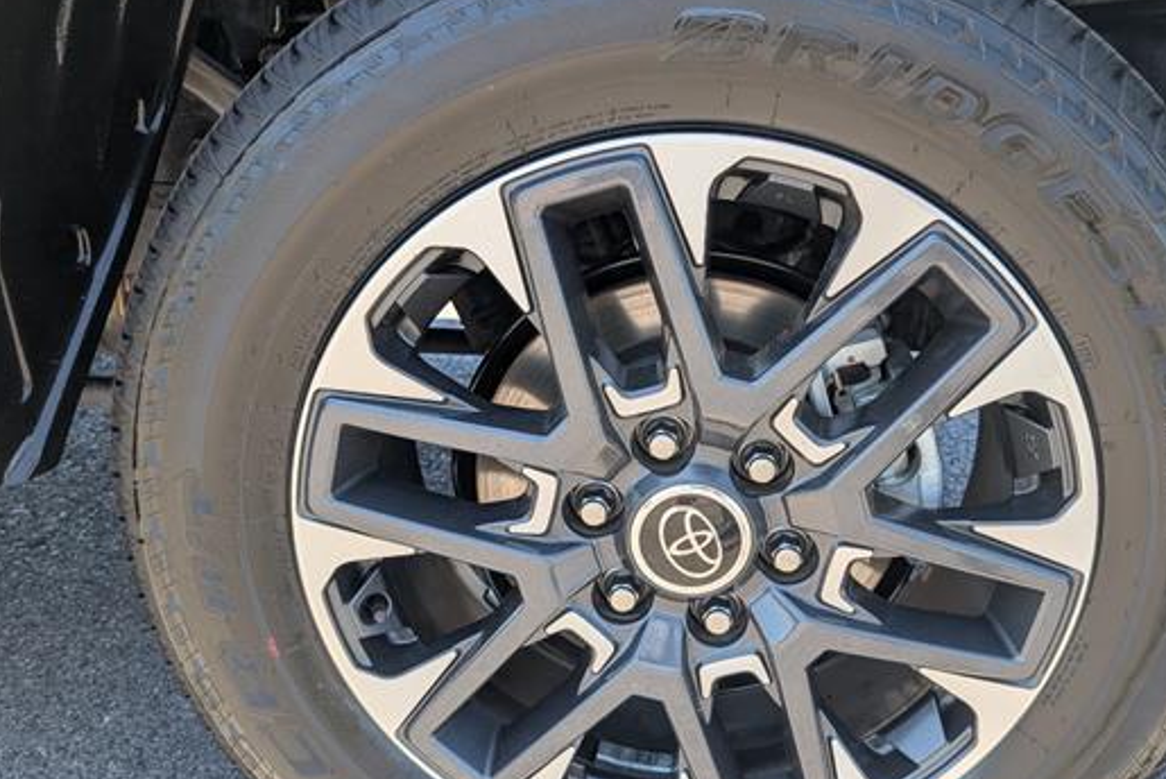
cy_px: 405
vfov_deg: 42.4
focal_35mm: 31
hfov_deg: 59.9
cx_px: 675
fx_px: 1005
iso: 32
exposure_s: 1/256
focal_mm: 6.9
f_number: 1.68
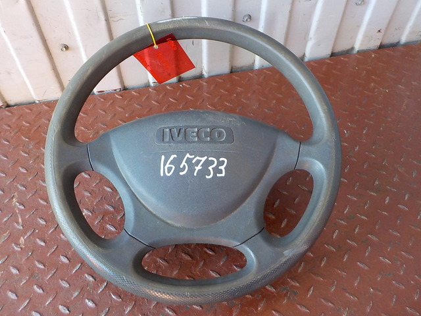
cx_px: 210
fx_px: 365
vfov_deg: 46.8
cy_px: 158
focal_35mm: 30
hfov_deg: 60.0
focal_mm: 4.1
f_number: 3.3
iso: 320
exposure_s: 1/30
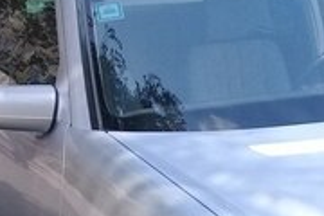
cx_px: 119
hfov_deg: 22.8
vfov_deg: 14.0
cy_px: 362
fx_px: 801
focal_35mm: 89
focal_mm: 3.3
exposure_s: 1/524
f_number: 2.2
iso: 50
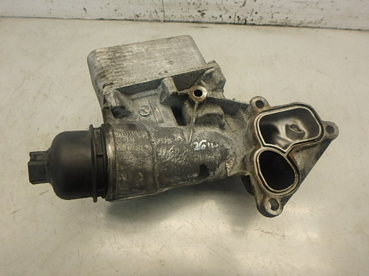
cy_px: 138
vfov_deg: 63.4
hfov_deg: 79.0
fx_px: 224
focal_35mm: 21
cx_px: 184
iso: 200
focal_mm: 3.7
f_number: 3.5
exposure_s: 1/60
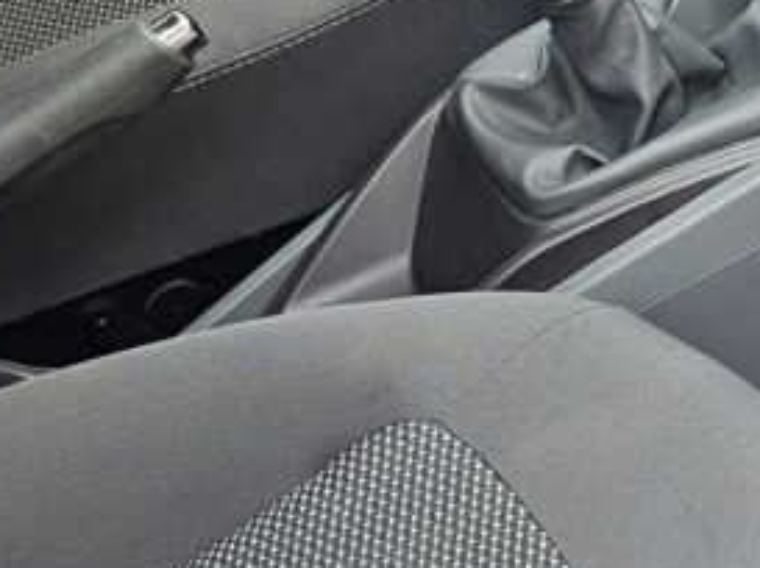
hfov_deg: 13.9
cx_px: 1080
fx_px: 2960
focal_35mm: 135
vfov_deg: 10.8
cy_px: -42
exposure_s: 1/100
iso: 40
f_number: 1.7
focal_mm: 6.3
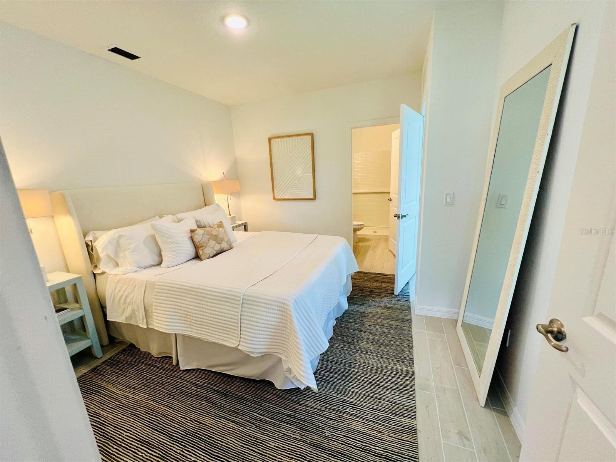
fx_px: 231
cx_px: 308
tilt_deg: -13.0
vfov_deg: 89.9
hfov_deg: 106.2
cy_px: 231
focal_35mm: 13
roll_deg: +3.0
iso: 125
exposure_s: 1/120
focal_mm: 1.57
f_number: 1.8
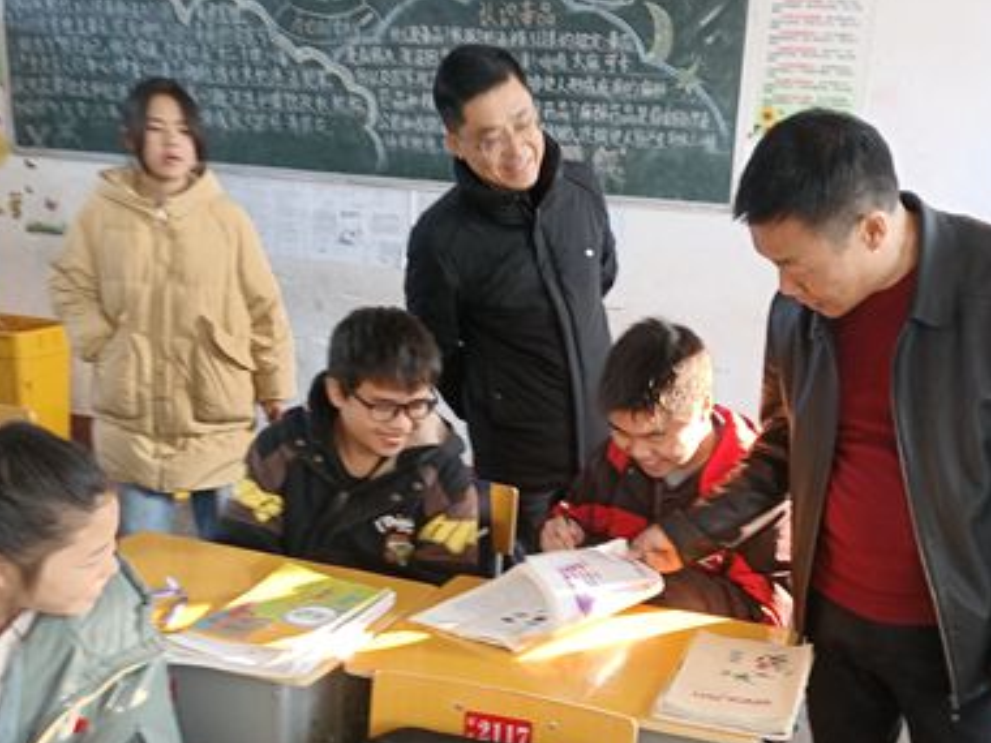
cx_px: 636
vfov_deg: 34.6
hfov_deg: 45.3
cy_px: 527
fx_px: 1174
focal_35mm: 41
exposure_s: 1/50
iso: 247
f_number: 1.8
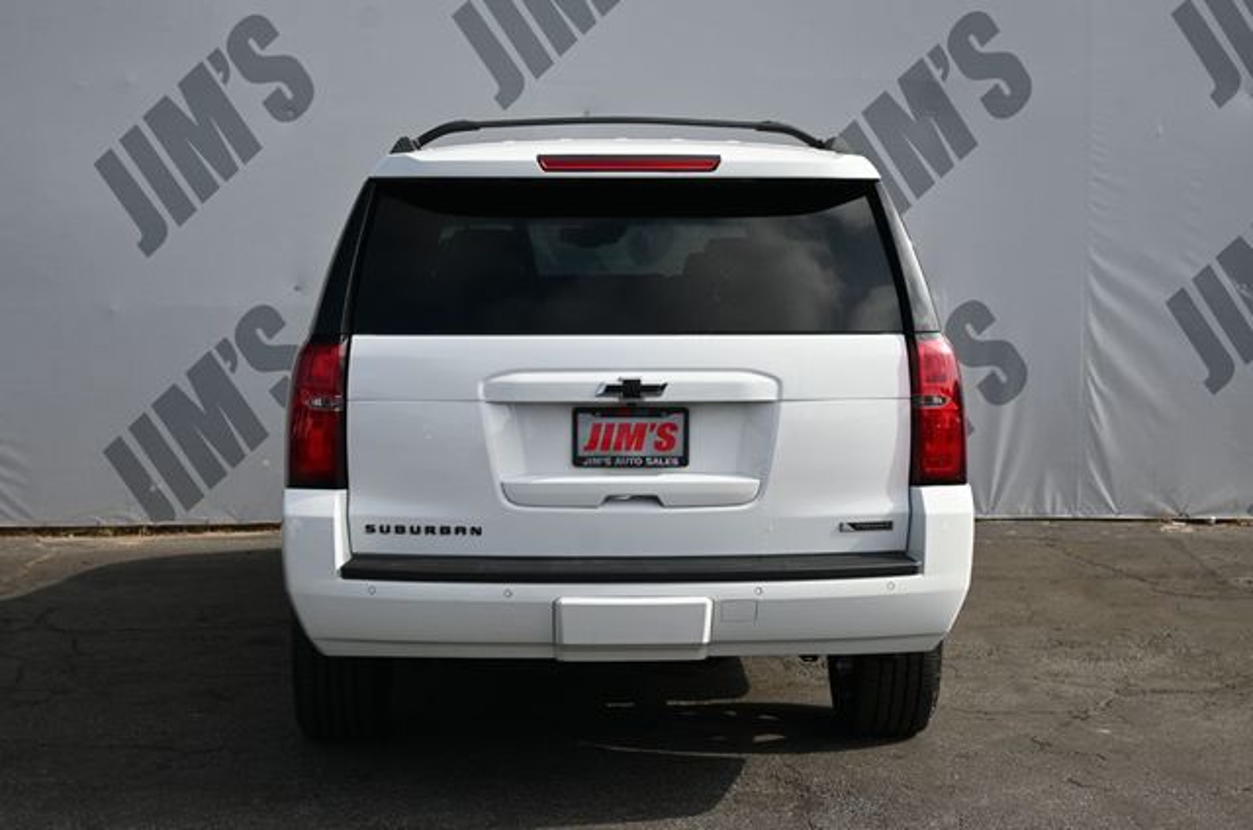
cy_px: 415
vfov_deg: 23.1
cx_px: 626
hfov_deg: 34.3
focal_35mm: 58
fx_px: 2032
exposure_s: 1/320
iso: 100
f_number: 6.3
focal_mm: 39
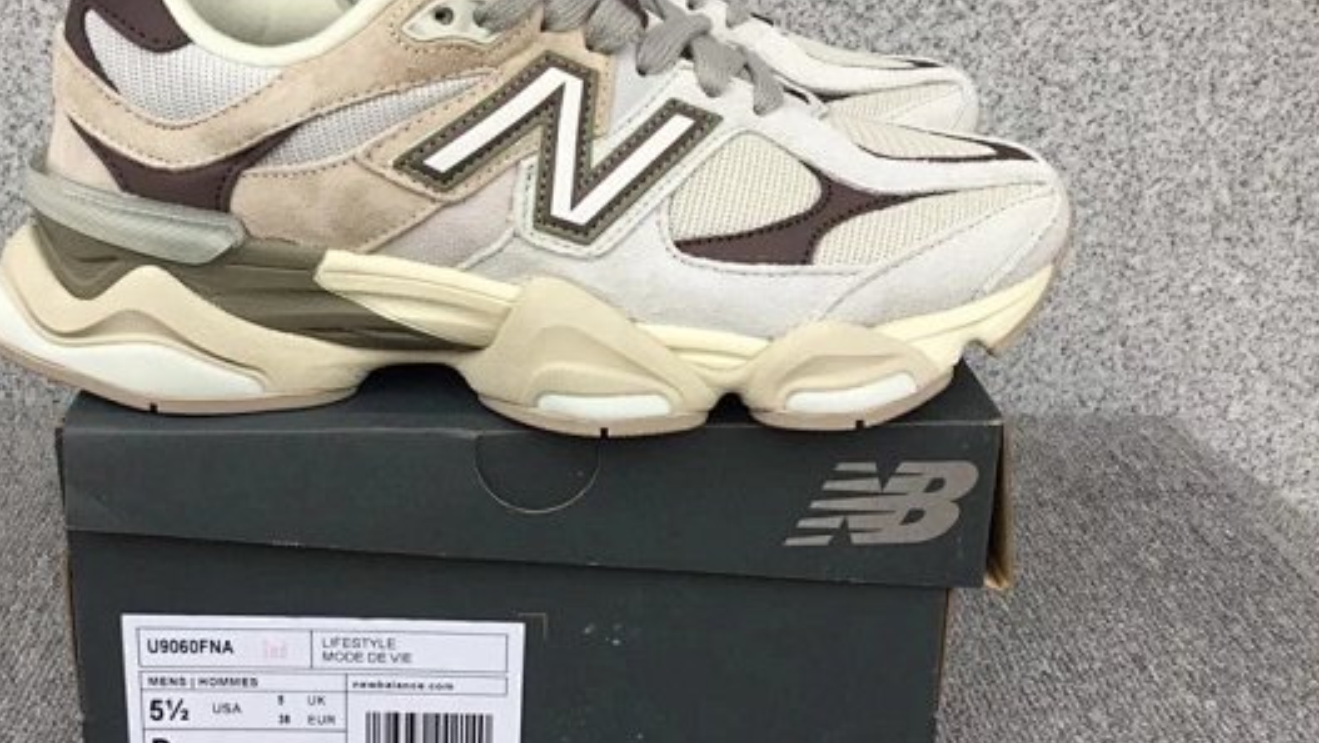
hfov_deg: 49.2
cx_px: 546
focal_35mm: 41
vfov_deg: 29.0
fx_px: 1435
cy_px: 348
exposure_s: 1/100
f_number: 2.4
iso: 40
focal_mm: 3.3
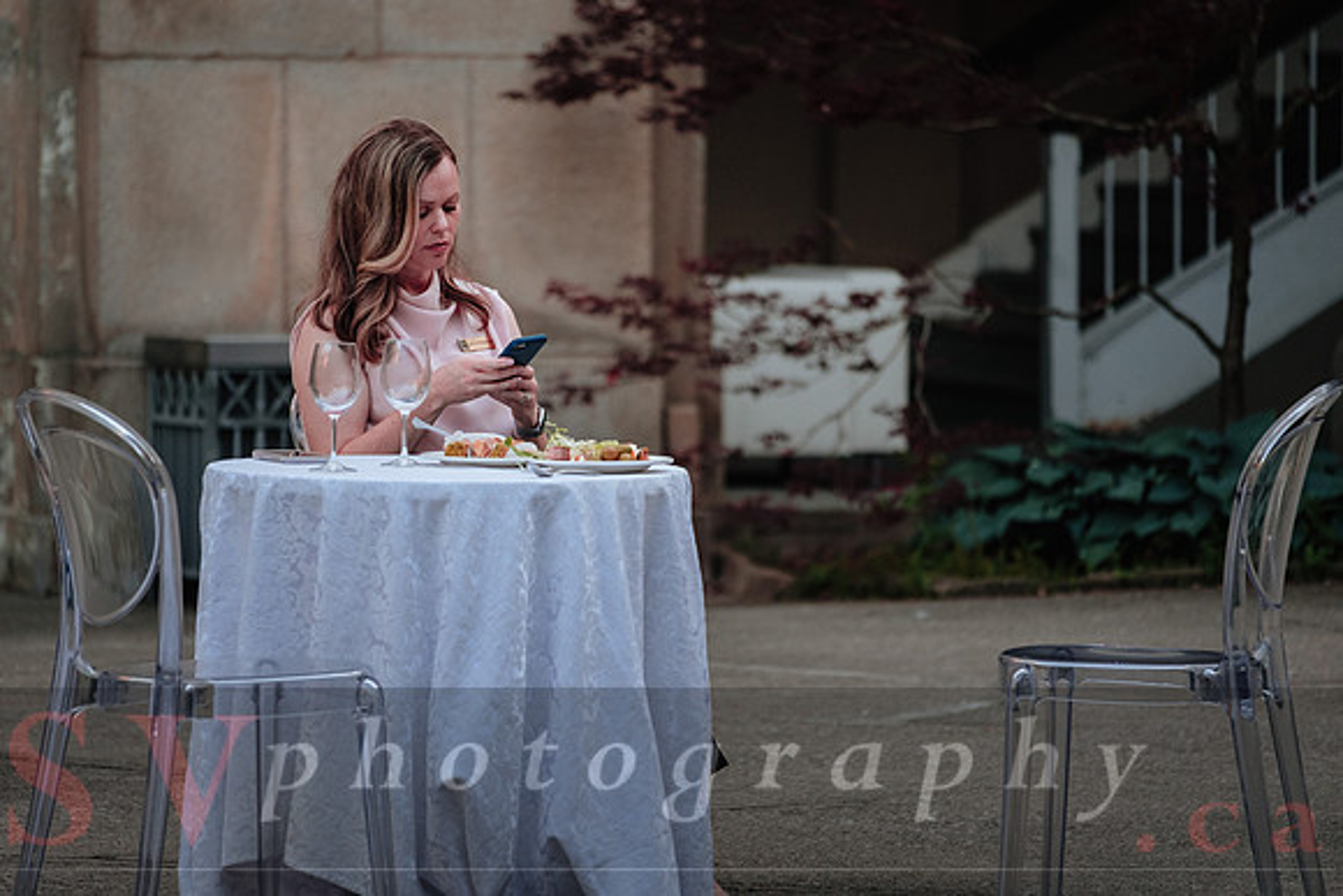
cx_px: 628
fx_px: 8049
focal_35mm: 216
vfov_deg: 6.4
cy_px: 421
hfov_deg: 9.5
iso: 400
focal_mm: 134.4
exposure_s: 1/500
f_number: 2.8
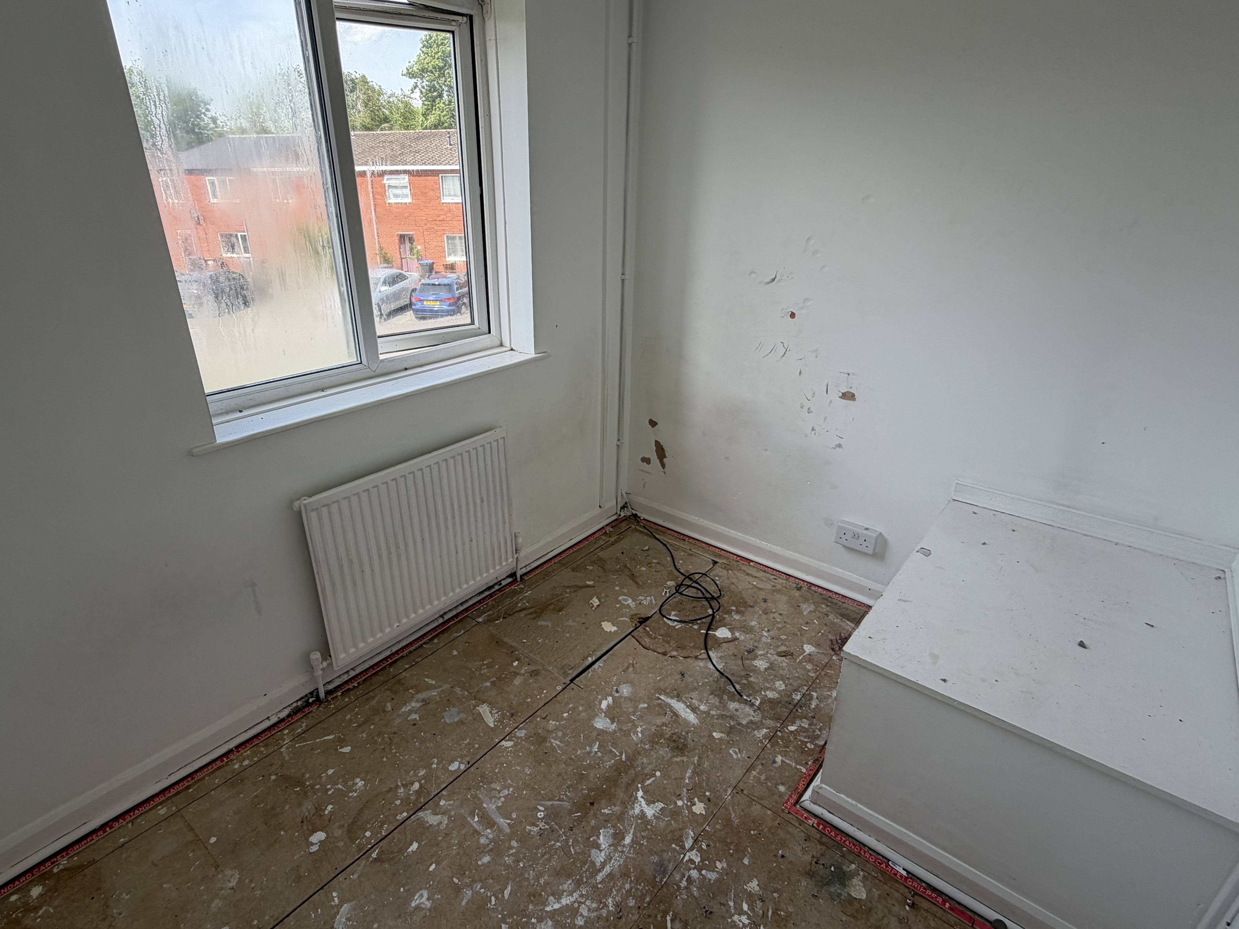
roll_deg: +1.2
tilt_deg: -22.6
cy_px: 467
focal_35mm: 18
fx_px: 644
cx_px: 575
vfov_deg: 71.6
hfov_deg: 87.6
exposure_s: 1/163
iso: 40
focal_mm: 2.22
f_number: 2.2
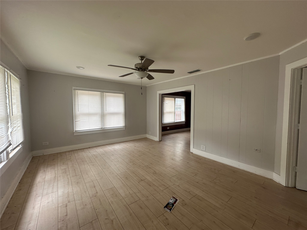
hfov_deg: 102.1
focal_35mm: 14
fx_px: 124
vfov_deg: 85.7
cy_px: 115
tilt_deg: -1.4
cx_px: 154
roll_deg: +0.2
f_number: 2.2
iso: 64
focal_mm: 2.22
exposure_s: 1/99
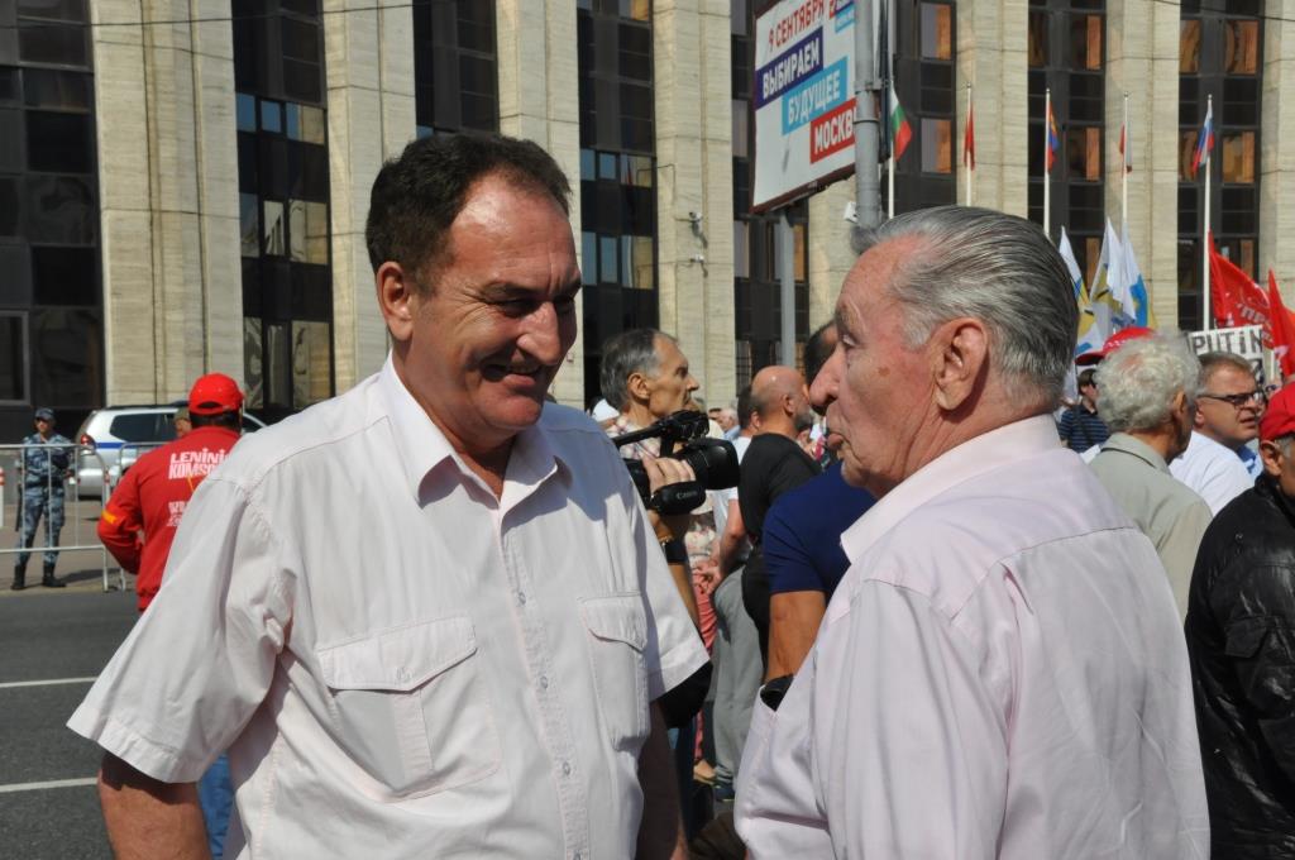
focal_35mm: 57
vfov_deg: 23.7
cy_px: 430
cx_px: 648
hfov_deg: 35.1
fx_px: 2048
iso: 1000
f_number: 16
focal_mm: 38
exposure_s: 1/1000
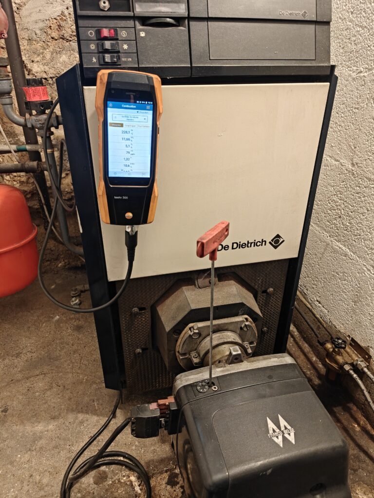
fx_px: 331
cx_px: 187
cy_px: 249
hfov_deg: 58.9
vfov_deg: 73.9
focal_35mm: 23
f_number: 1.6
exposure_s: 1/50
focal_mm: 6.06
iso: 1250
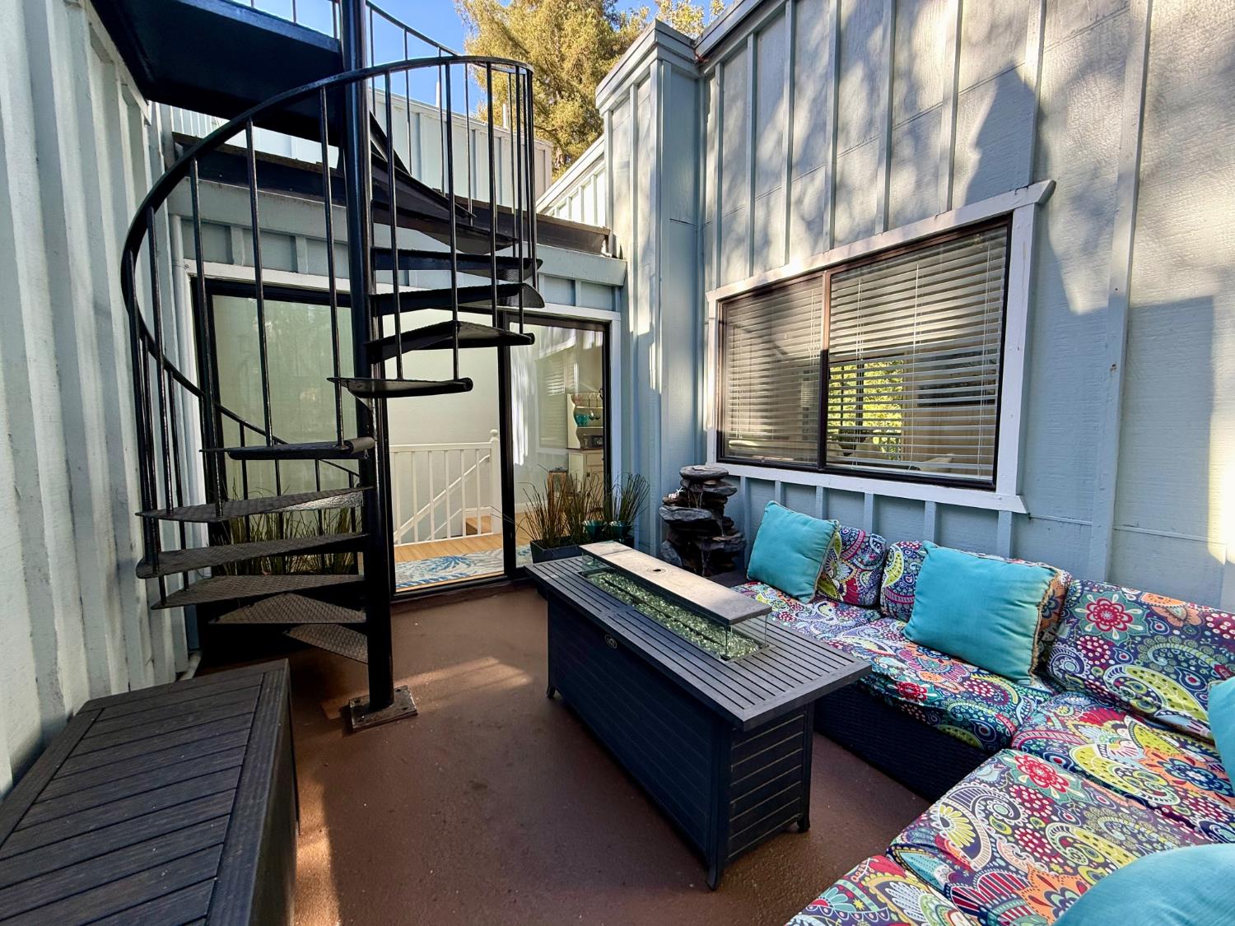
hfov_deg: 102.1
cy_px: 463
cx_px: 618
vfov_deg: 85.7
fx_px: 499
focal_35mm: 14
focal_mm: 2.22
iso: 80
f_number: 2.2
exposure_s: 1/99
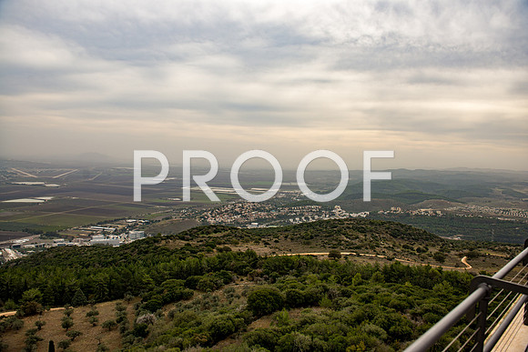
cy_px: 176
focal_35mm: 24
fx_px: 352
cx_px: 264
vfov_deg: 53.2
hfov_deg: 73.7
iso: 100
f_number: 3.5
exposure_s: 1/800
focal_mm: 24
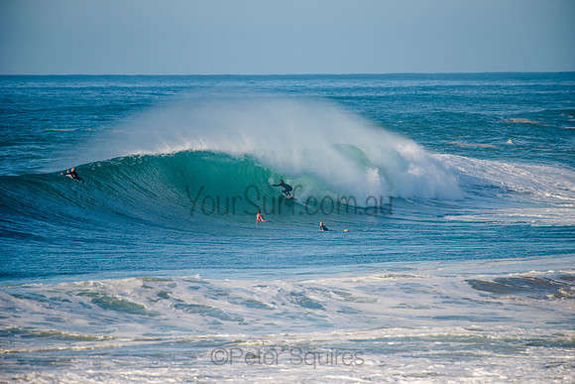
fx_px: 7988
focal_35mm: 500
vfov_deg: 2.8
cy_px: 192
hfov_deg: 4.1
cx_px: 288
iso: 200
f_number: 5.6
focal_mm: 500
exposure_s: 1/1600
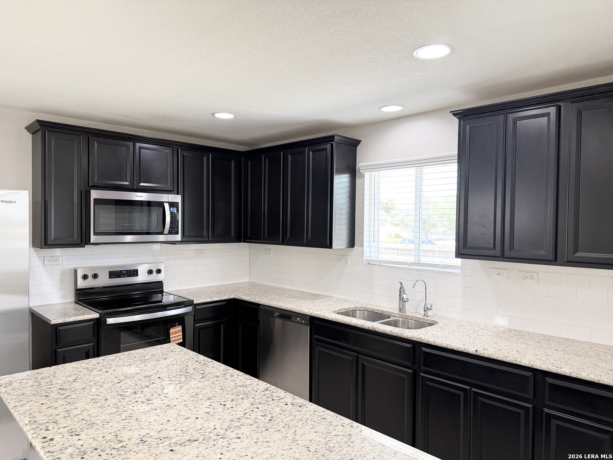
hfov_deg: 71.6
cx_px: 306
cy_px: 230
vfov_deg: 56.8
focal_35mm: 24
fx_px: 425
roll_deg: -0.5
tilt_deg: -1.1
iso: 160
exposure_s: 1/120
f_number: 1.78
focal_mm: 6.76
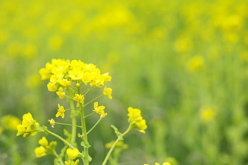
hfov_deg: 22.6
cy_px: 82
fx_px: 619
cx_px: 124
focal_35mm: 90
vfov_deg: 15.1
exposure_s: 1/400
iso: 200
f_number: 4
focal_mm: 60
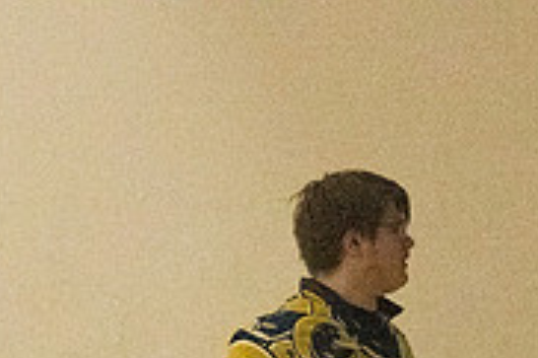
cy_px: 562
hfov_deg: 3.9
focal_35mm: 525
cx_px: 322
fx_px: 7839
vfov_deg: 2.6
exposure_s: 1/1250
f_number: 4.5
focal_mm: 110
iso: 10000
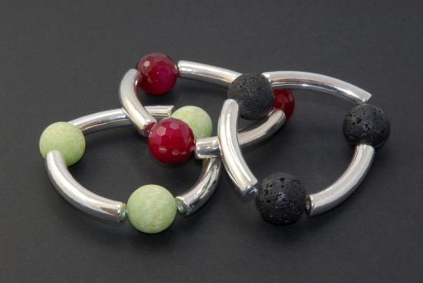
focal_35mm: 82
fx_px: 971
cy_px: 142
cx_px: 212
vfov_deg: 16.6
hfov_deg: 24.6
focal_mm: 55
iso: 250
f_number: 18
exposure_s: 1/5
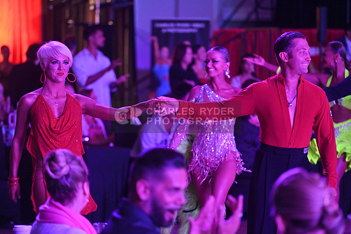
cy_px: 117
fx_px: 1707
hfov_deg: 11.7
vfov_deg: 7.9
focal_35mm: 175
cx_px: 176
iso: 4000
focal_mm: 175
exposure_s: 1/400
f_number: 4
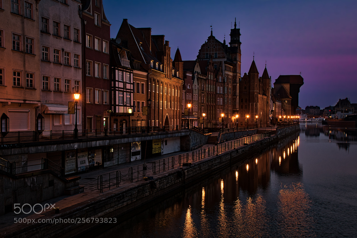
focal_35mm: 46
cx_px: 178
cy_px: 119
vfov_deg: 29.2
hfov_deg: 42.7
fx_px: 456
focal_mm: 46
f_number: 8
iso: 800
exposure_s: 1/5
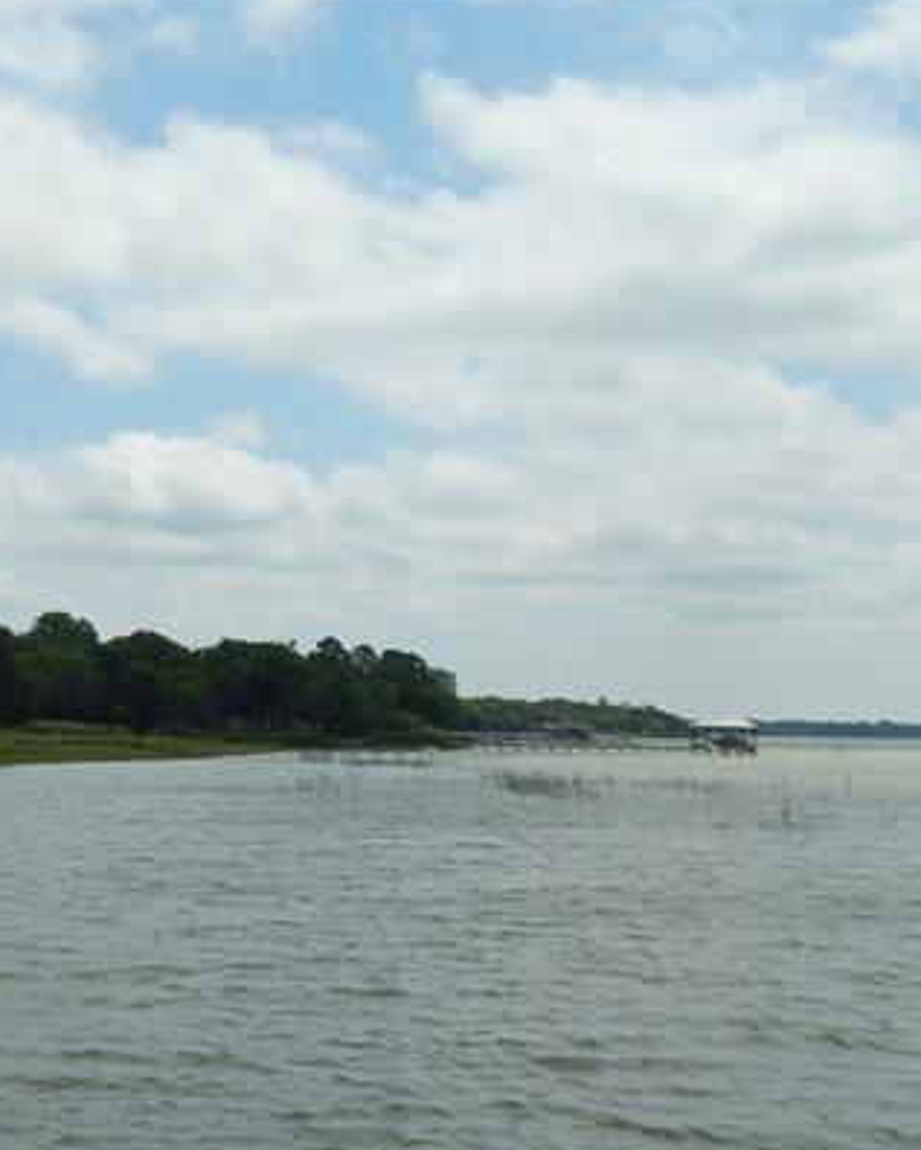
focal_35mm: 60
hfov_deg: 24.9
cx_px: 154
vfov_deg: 31.4
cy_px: 682
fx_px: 2044
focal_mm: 6.8
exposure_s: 1/800
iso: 125
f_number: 6.9
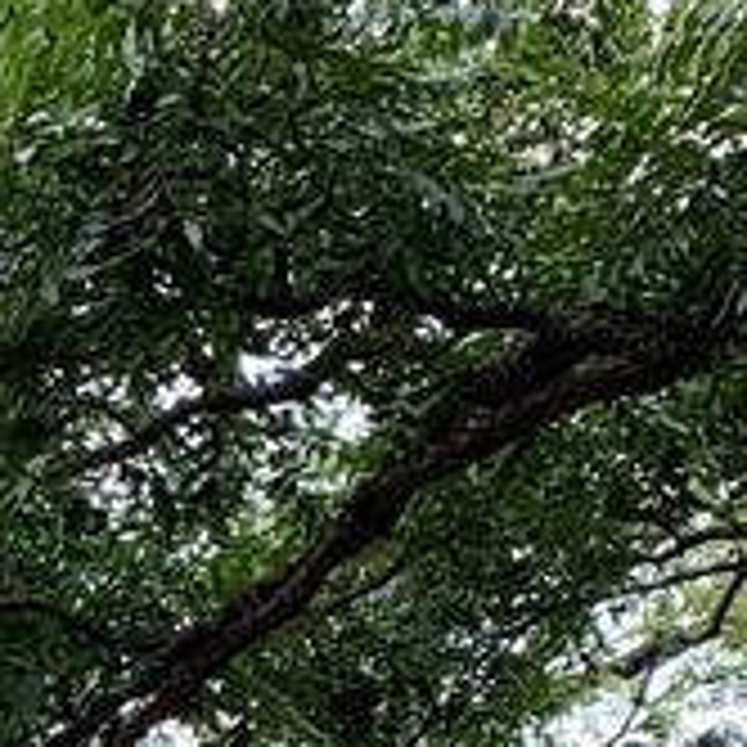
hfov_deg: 11.3
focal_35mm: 142
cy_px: 1462
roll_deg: -2.7
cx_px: -688
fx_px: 3467
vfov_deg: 11.2
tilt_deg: +1.9
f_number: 1.8
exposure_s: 1/121
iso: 25
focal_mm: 4.25
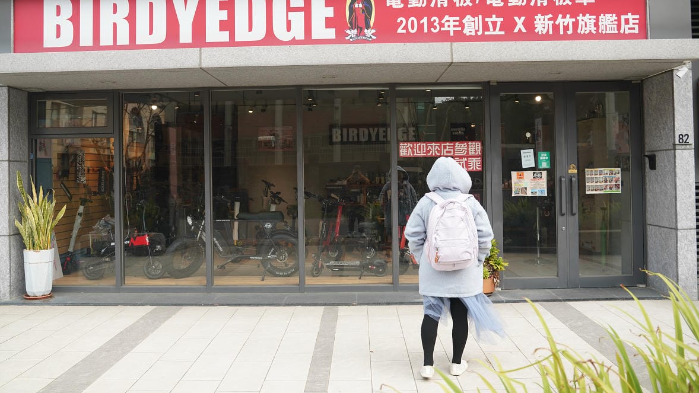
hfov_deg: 61.0
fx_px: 593
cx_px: 347
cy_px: 163
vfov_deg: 36.6
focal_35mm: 32
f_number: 4
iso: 200
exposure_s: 1/160
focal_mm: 30
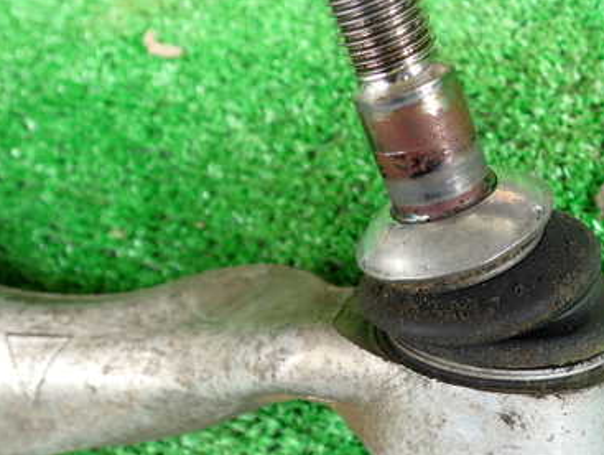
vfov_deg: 29.7
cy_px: 206
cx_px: 436
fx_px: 856
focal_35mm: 49
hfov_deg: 38.1
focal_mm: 5.4
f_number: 2.3
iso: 200
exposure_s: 1/100
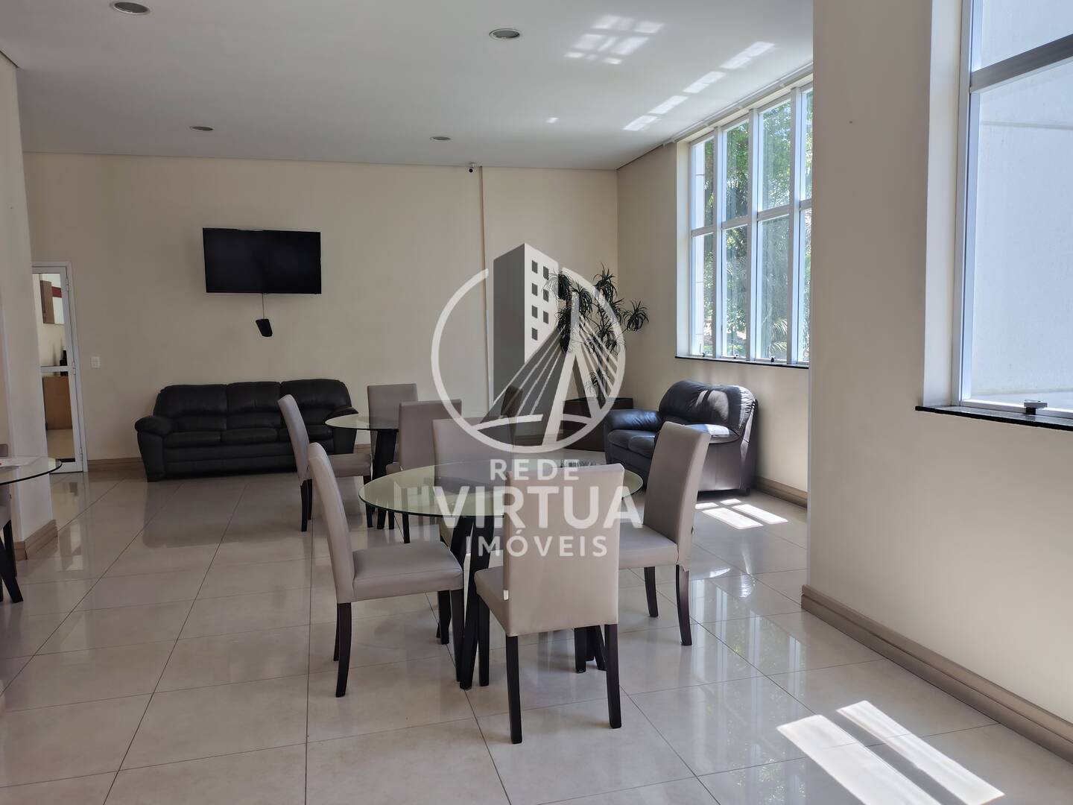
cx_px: 536
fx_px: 775
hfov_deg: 69.4
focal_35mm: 25
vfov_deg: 54.9
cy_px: 402
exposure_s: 1/160
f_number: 1.7
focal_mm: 4.71
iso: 143
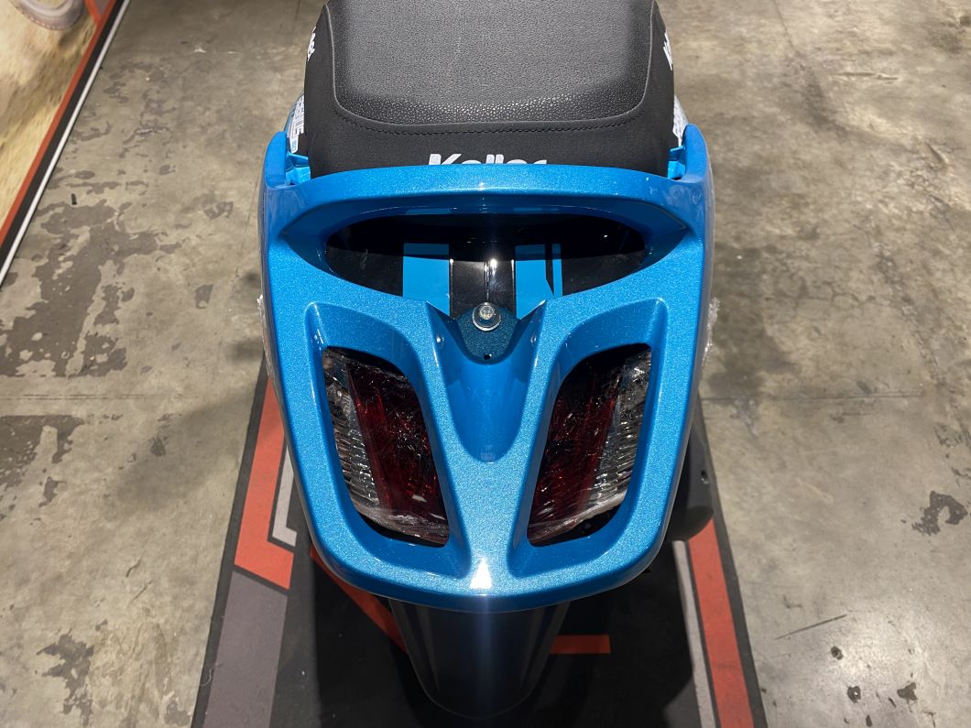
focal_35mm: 26
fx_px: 729
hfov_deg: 67.3
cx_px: 486
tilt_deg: -55.4
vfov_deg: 53.1
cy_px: 364
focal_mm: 4.25
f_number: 1.8
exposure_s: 1/50
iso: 64
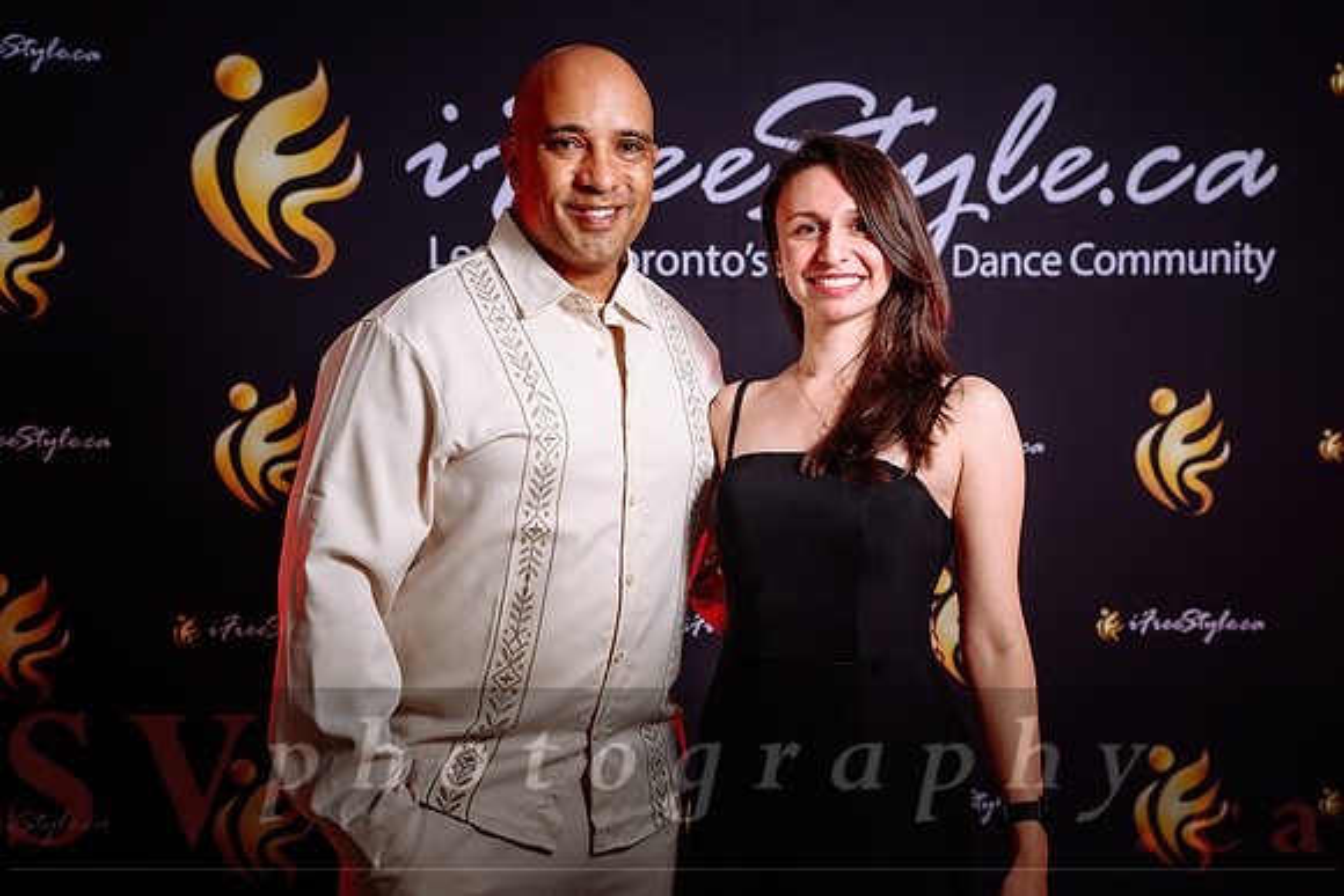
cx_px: 672
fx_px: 2052
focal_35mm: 55
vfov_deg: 24.7
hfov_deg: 36.3
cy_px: 440
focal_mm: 53
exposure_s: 1/160
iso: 100
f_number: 3.5
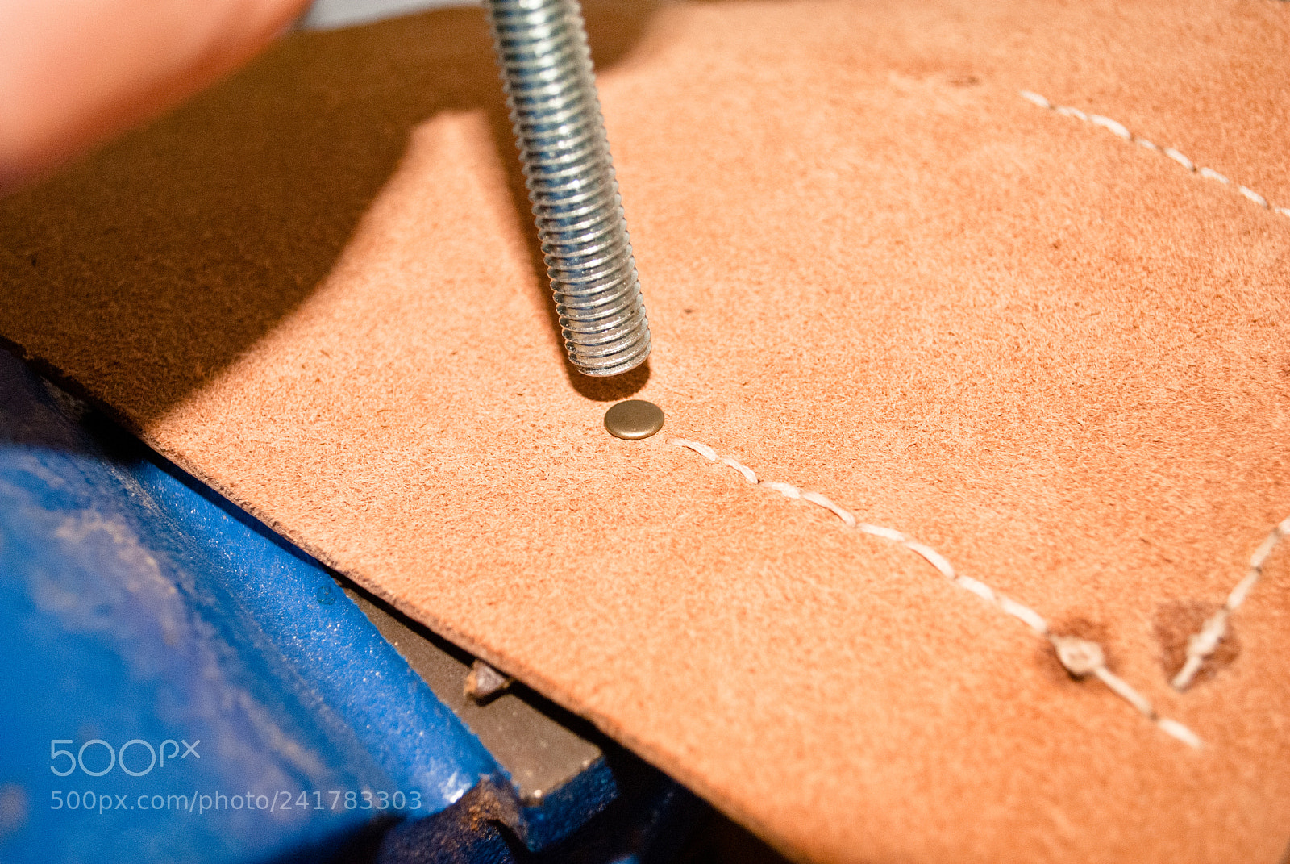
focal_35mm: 44
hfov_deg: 44.9
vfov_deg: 30.9
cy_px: 432
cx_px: 645
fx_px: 1561
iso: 800
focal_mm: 29
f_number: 4.5
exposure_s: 1/50
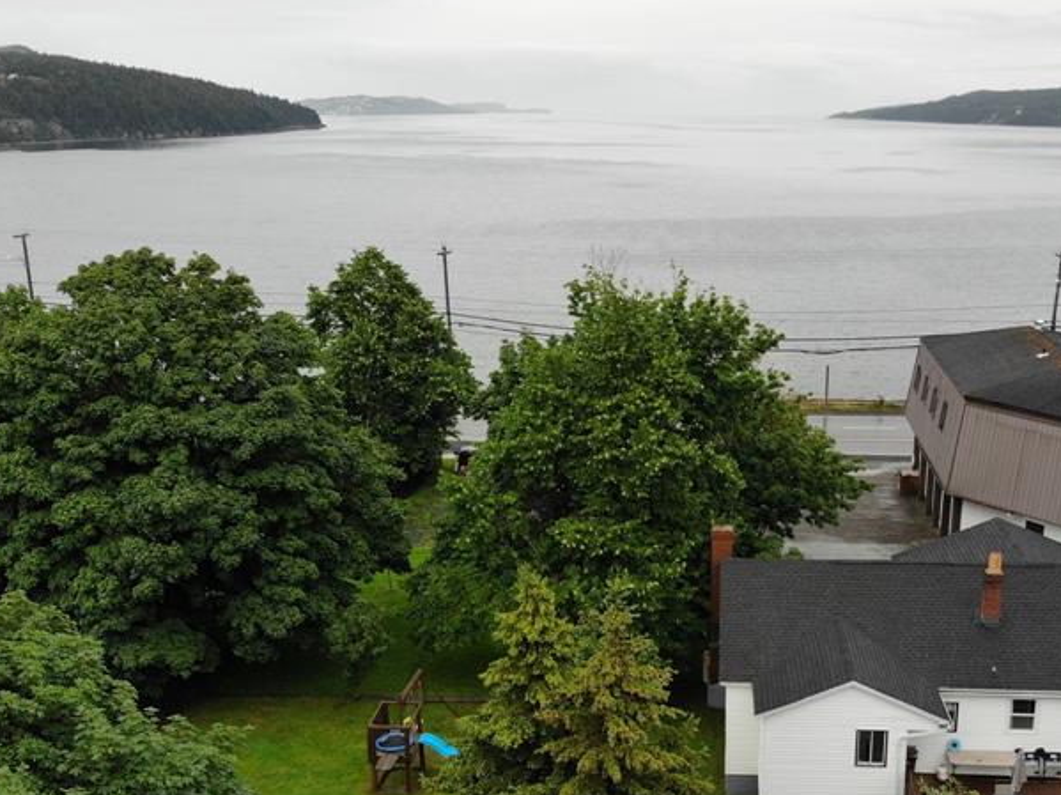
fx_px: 1256
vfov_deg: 34.5
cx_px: 687
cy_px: 575
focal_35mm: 41
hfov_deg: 45.2
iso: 100
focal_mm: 4.5
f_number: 2.8
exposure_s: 1/403
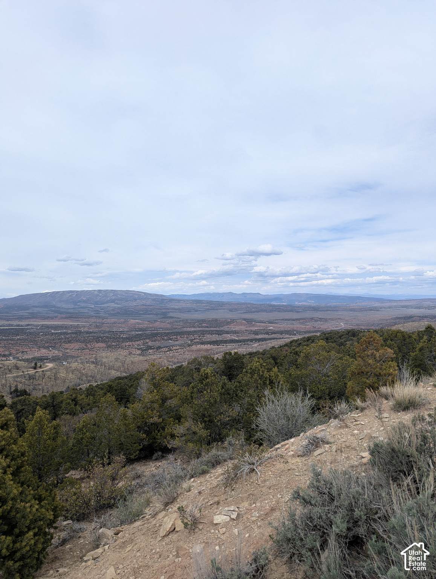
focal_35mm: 24
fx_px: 402
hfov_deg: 56.9
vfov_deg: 71.5
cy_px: 290
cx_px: 218
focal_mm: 6.81
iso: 75
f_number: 1.85
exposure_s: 1/3145
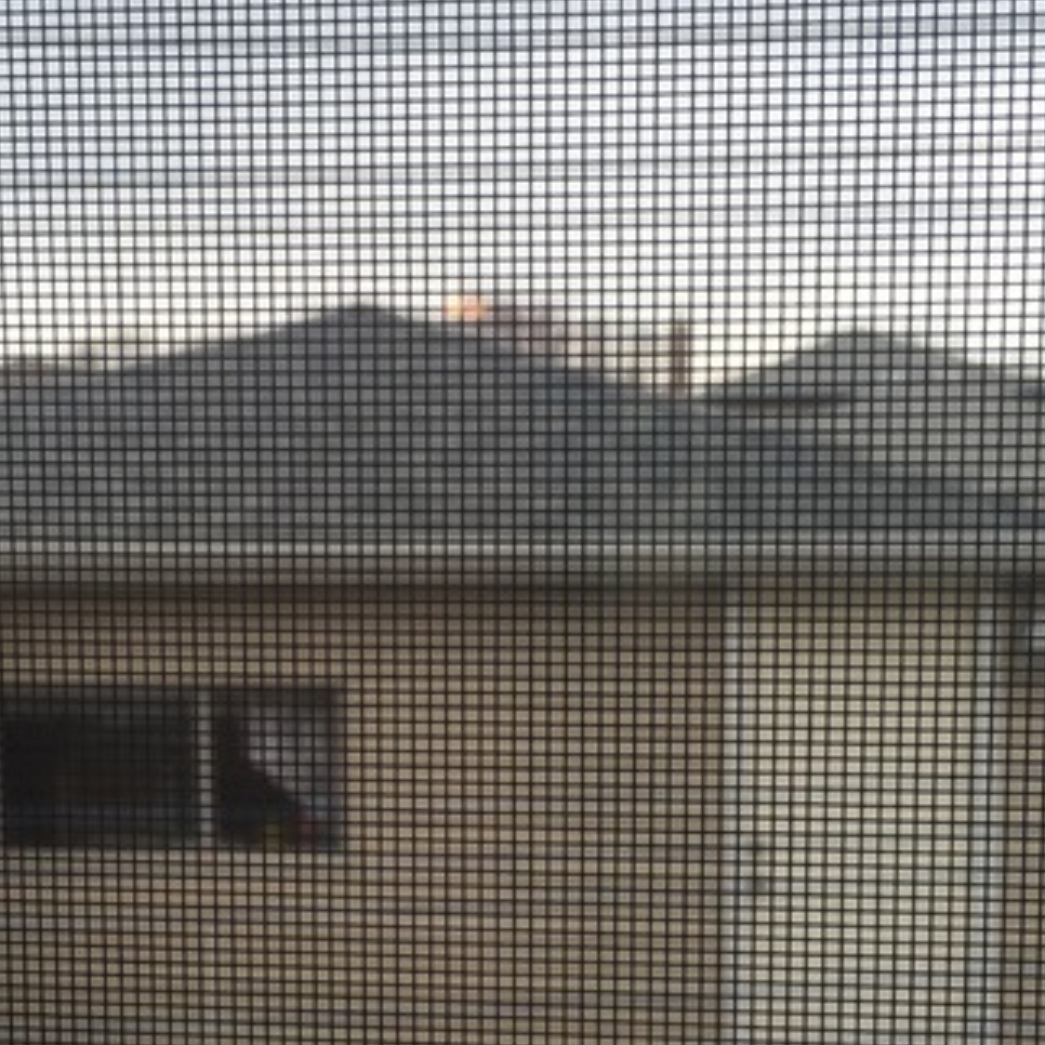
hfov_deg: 33.3
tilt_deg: -6.4
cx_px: 441
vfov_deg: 33.1
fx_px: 1742
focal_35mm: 51
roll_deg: +0.6
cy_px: 685
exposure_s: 1/255
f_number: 2.2
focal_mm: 4.15
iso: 32
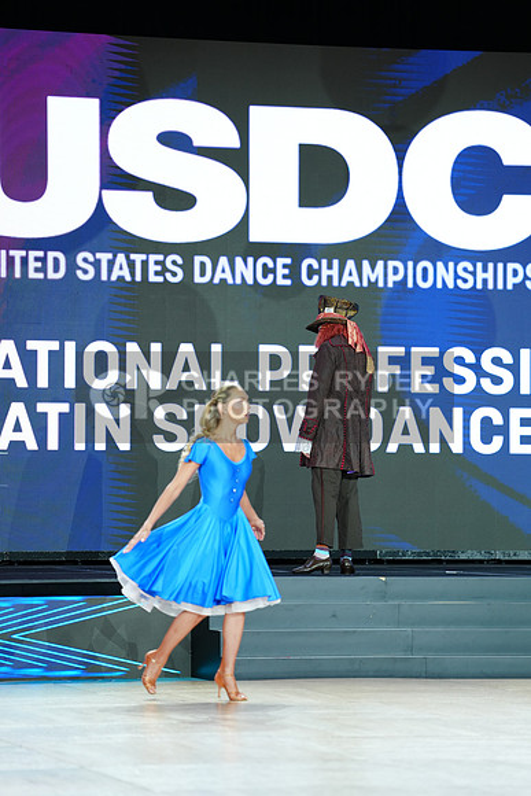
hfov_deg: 9.6
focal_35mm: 143
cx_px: 266
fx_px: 3162
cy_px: 398
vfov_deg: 14.3
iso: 640
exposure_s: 1/400
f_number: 2.8
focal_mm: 143
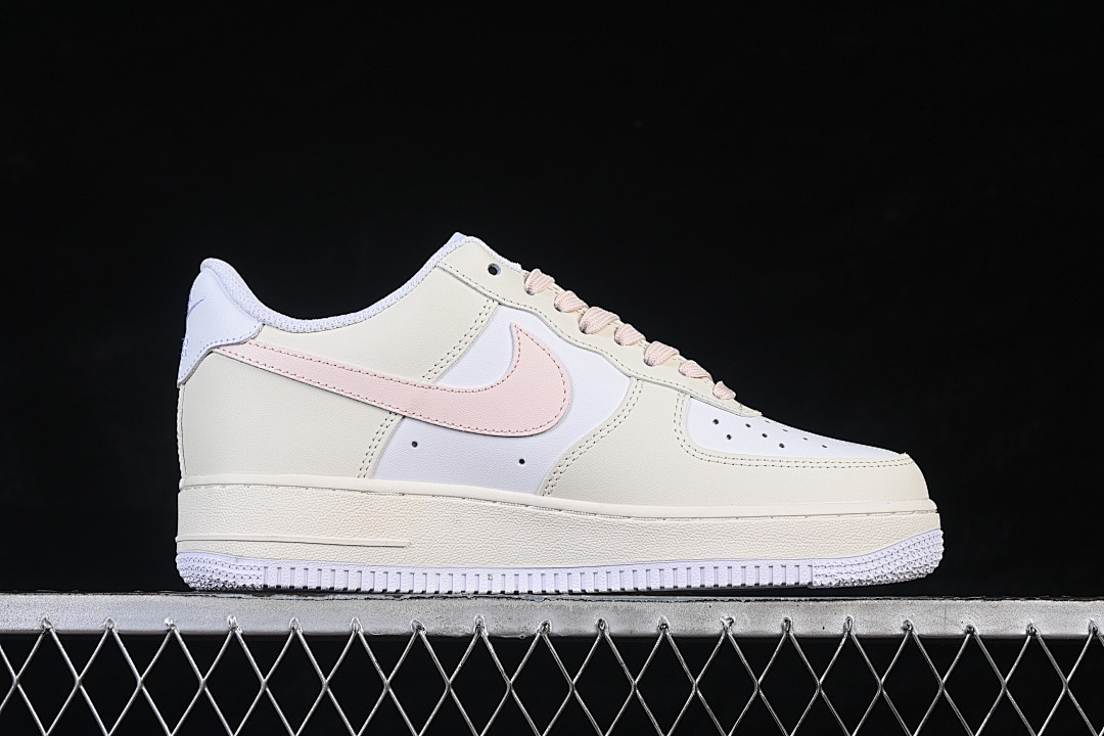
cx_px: 552
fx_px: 2300
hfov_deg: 27.0
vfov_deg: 18.2
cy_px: 368
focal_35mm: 75
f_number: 8
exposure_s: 1/80
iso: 160
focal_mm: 50
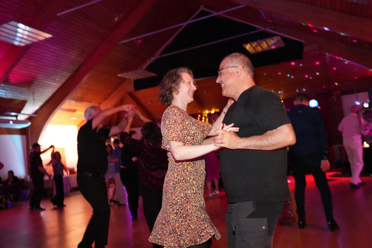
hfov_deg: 60.3
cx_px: 186
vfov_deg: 42.3
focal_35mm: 31
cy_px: 124
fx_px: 320
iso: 6400
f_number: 4
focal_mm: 31
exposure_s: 1/60
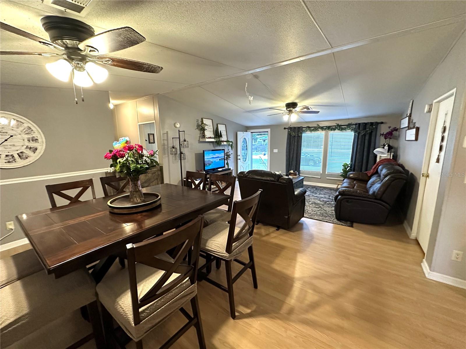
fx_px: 188
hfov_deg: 102.1
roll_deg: +0.6
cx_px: 233
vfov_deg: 85.7
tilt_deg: -9.6
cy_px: 174
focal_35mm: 14
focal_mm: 2.22
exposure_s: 1/60
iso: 640
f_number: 2.2
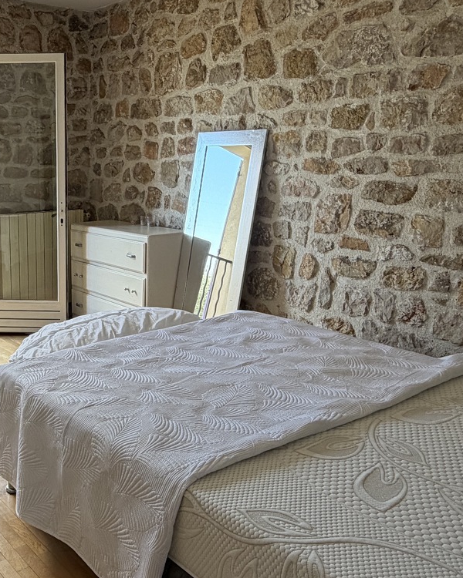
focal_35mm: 35
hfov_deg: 40.4
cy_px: 301
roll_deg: +0.0
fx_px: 600
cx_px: 87
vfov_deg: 51.5
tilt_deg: -13.4
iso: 100
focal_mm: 2.22
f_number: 2.2
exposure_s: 1/121
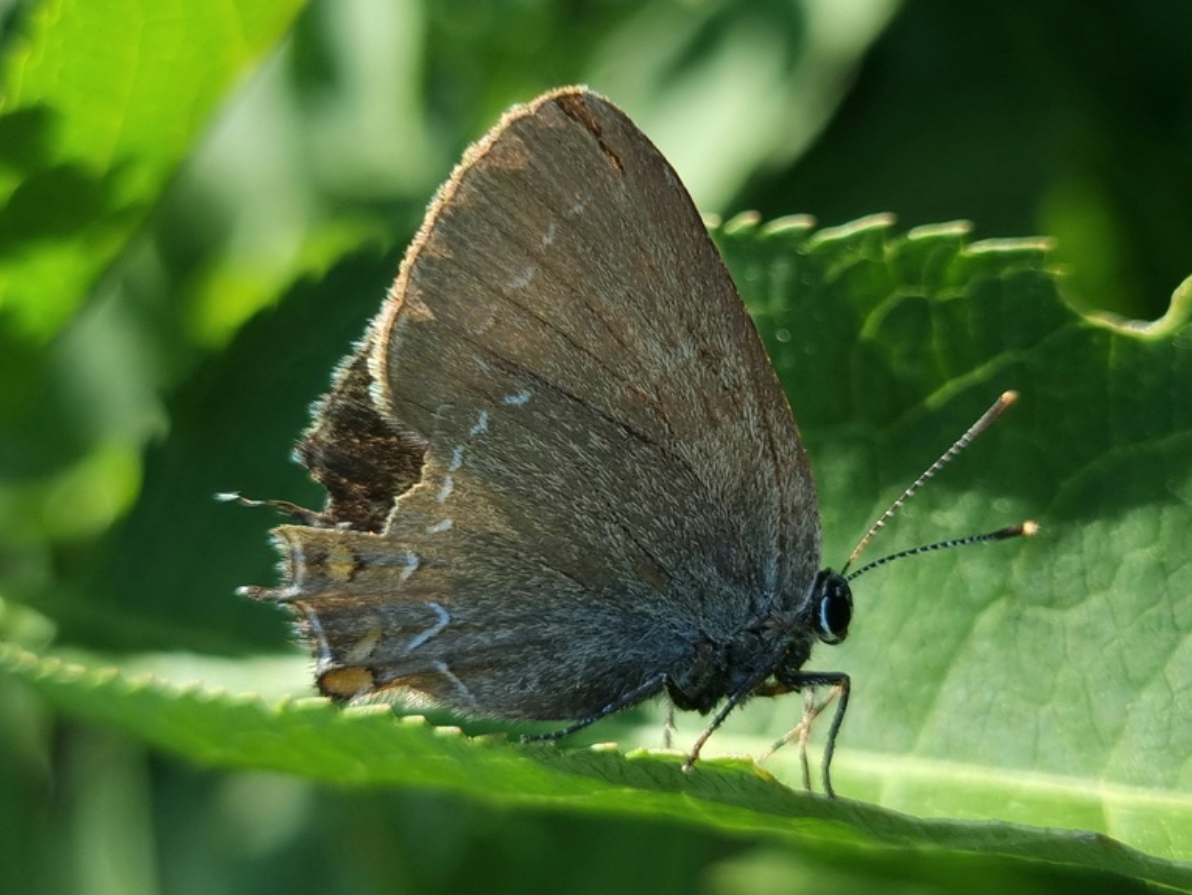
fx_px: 999
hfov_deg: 61.6
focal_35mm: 29
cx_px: 582
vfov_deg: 48.2
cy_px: 418
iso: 50
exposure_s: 1/714
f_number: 1.8
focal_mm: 5.4
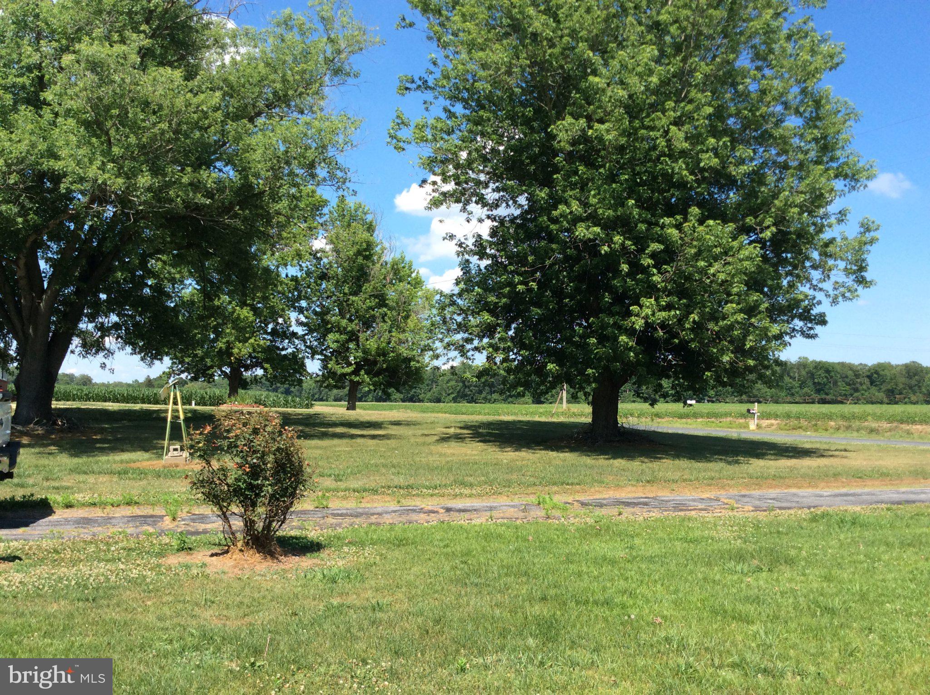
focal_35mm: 32
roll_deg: +1.6
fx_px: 858
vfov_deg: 44.0
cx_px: 465
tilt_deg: +4.6
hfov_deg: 56.9
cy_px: 348
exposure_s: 1/805
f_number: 2.4
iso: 32
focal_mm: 3.3
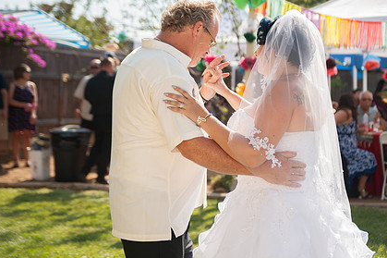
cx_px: 262
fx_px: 774
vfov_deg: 18.9
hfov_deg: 27.9
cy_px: 104
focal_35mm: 72
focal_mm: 52
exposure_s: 1/2000
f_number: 2.8
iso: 200
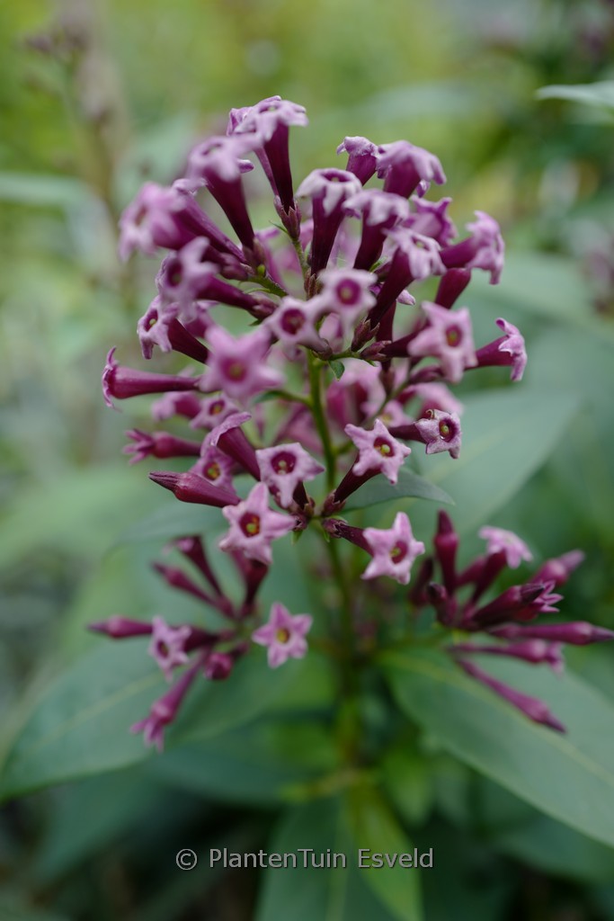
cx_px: 307
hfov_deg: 46.4
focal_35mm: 28
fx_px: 716
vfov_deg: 65.5
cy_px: 460
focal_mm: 28
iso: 100
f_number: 3.5
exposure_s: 1/250
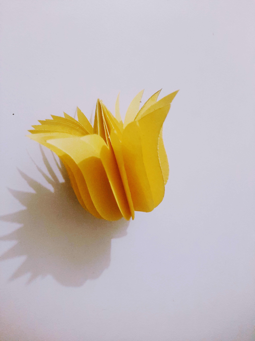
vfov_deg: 65.4
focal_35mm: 27
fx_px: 266
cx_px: 128
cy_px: 170
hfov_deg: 51.3
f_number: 1.7
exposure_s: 1/10
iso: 320
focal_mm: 3.93
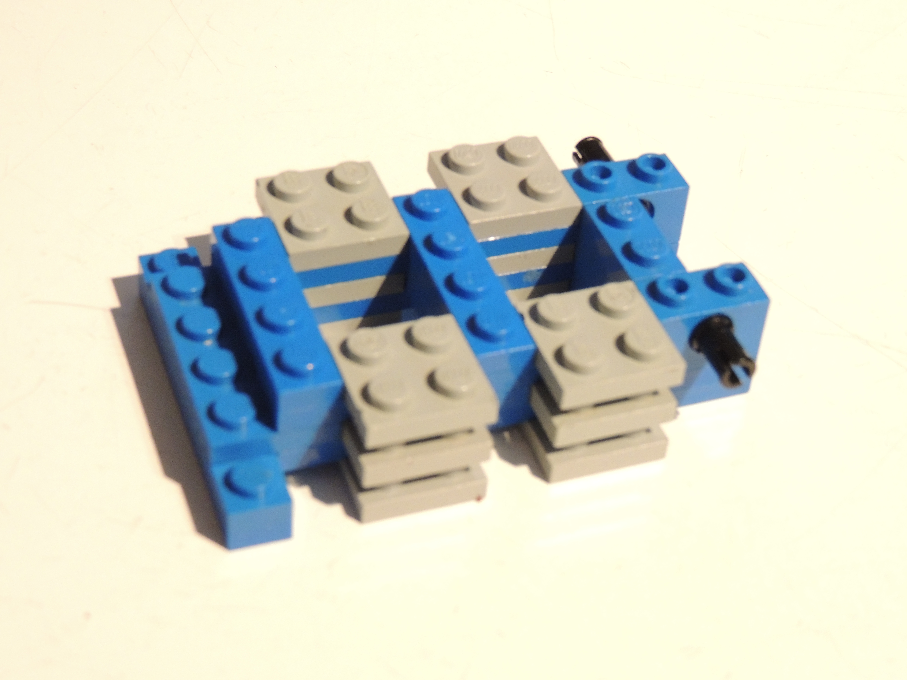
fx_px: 1834
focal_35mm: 70
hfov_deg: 27.8
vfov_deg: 21.0
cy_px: 340
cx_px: 454
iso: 800
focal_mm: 12.4
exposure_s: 1/8
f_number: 3.9
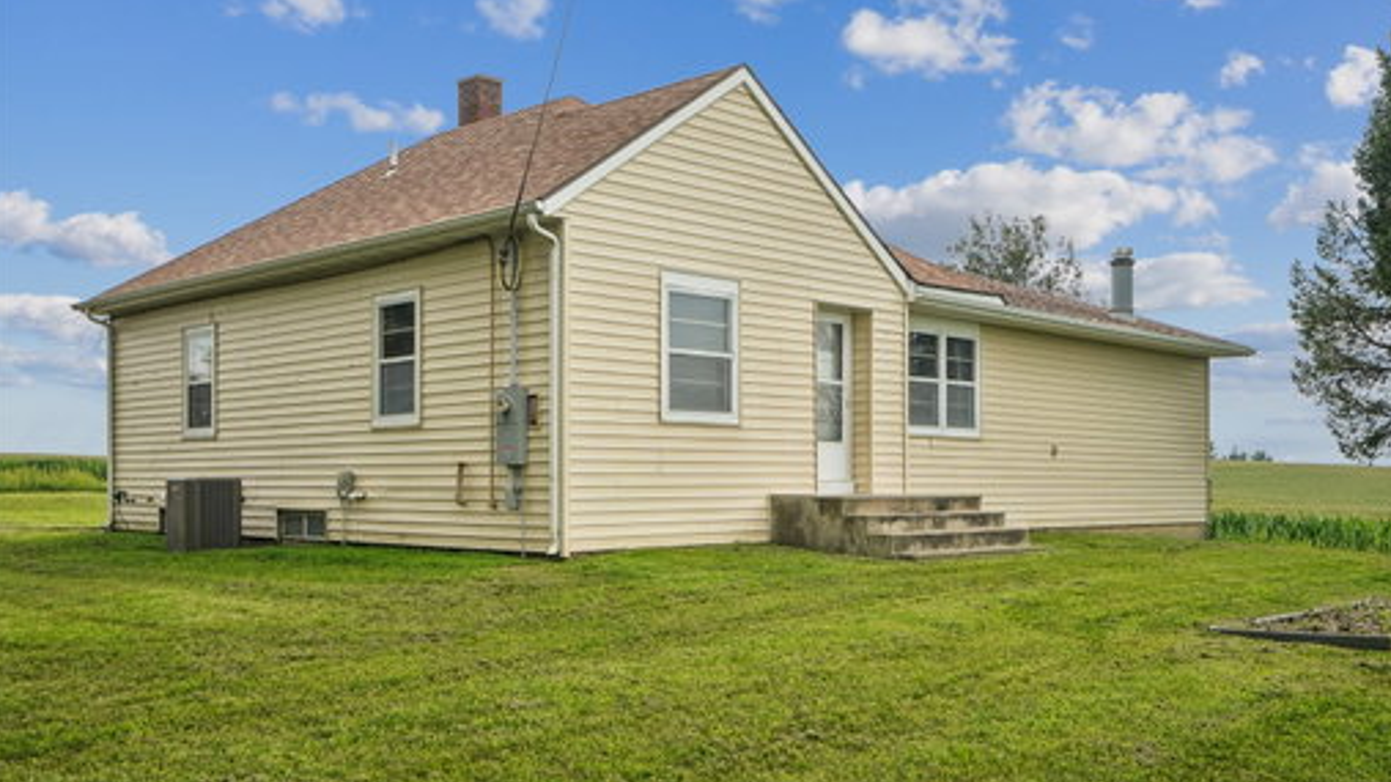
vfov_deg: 31.9
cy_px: 331
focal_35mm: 37
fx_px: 1364
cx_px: 694
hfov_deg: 54.0
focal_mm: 35
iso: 400
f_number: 10
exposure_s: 1/200
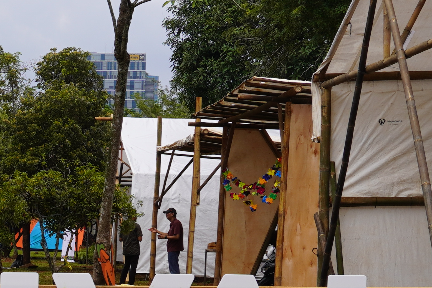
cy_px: 350
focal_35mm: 133
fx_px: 1595
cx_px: -172
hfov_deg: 14.6
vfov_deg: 10.1
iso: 100
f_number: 10
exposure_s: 1/125
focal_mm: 23
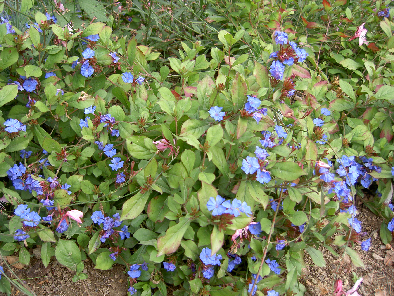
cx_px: 197
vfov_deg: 41.8
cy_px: 148
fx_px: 387
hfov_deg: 54.0
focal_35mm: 34
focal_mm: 5.6
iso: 50
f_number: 2.8
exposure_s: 1/200
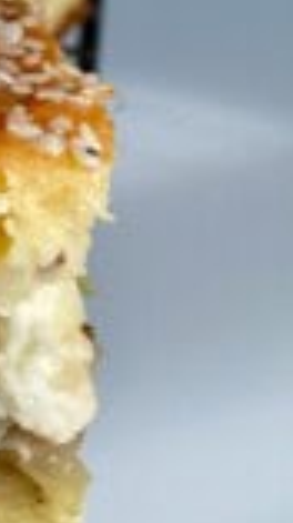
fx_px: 2396
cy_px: 290
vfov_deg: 12.4
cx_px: -300
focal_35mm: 173
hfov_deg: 6.8
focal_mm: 6
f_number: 2
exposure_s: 1/122
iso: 50
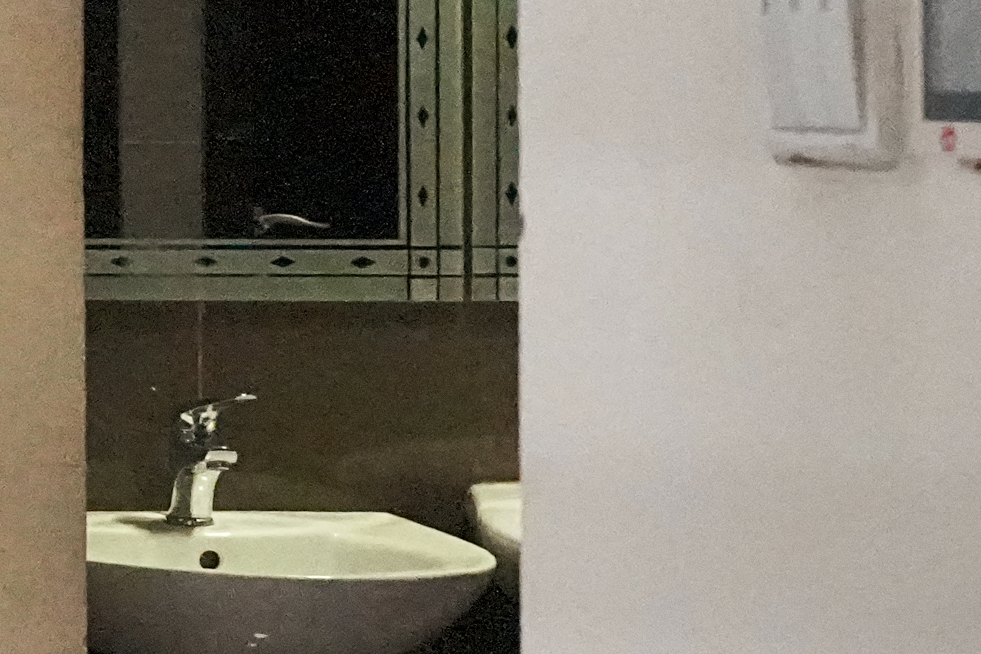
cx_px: -879
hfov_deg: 16.8
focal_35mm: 96
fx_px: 2616
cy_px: 61
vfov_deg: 14.1
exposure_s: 1/250
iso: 25600
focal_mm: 20
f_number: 4
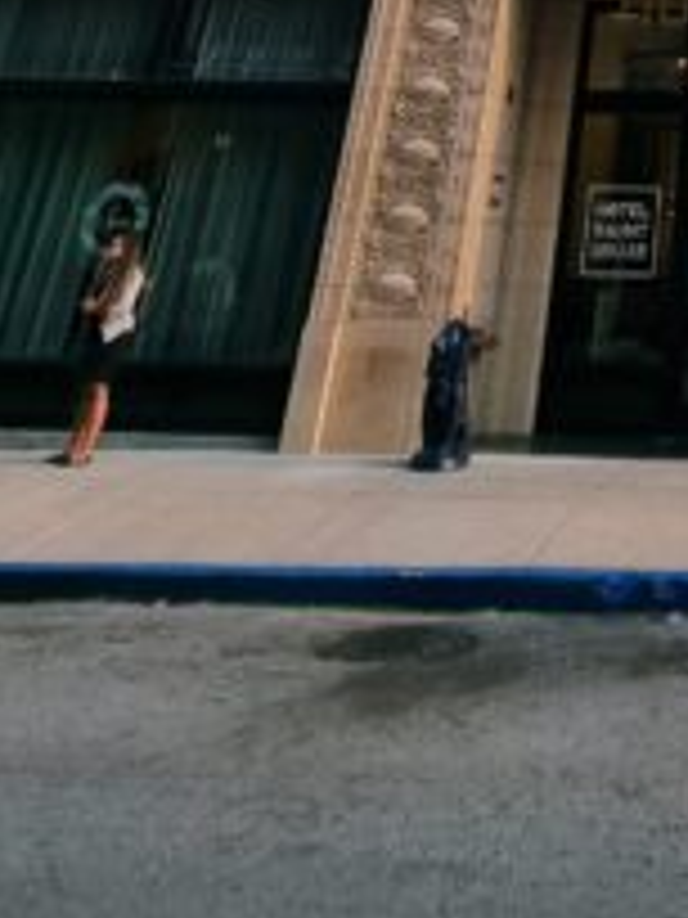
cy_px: -616
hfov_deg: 27.9
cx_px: 870
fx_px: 1166
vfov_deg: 24.9
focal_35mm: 44
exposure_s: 1/212
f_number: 2.2
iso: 50
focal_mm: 2.2
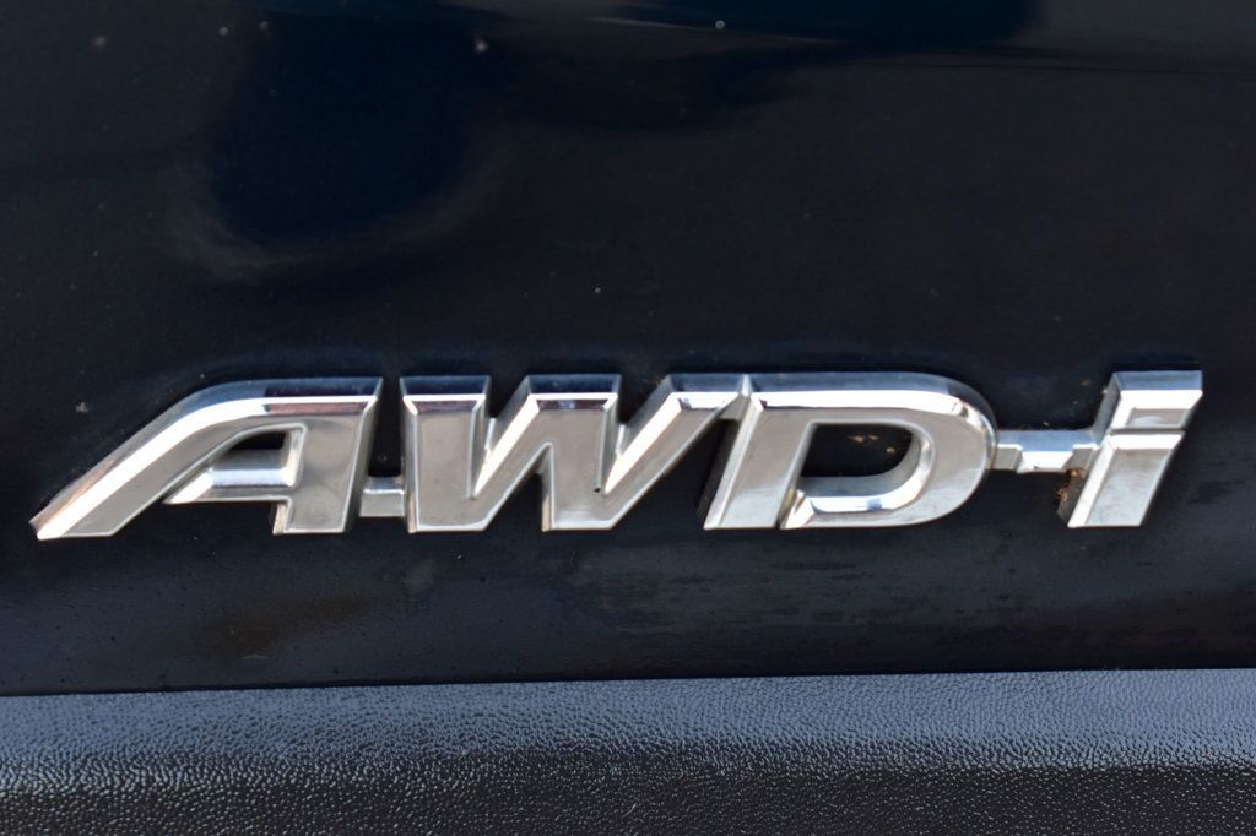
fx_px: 2877
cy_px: 418
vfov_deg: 16.5
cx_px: 628
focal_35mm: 82
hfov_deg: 24.6
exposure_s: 1/50
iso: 400
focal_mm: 55
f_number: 8
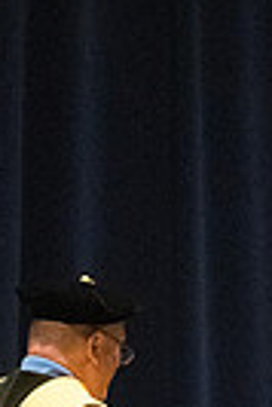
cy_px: 676
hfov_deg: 2.0
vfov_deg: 3.0
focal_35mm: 681
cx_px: 173
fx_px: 7697
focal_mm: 135
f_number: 4.5
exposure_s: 1/250
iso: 8000
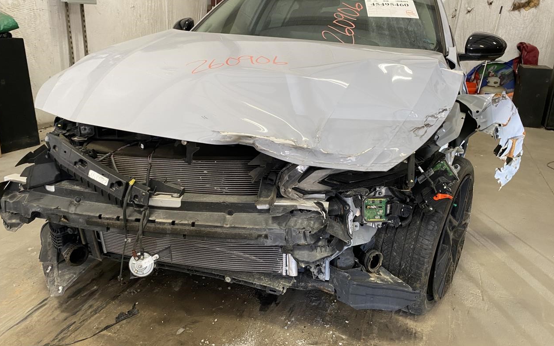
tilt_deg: -16.2
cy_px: 168
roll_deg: -3.6
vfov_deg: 44.5
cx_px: 276
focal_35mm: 28
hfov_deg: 66.5
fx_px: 423
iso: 100
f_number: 1.8
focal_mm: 4.25
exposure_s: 1/60
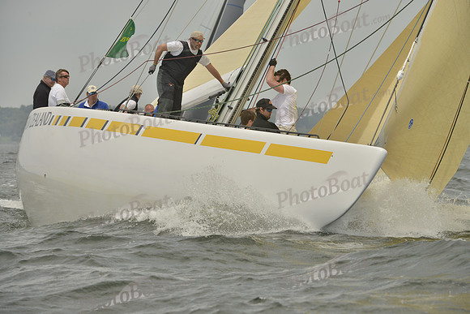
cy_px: 157
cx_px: 235
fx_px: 3134
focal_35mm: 240
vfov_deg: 5.7
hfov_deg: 8.6
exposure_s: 1/800
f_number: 10
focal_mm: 240
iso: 280
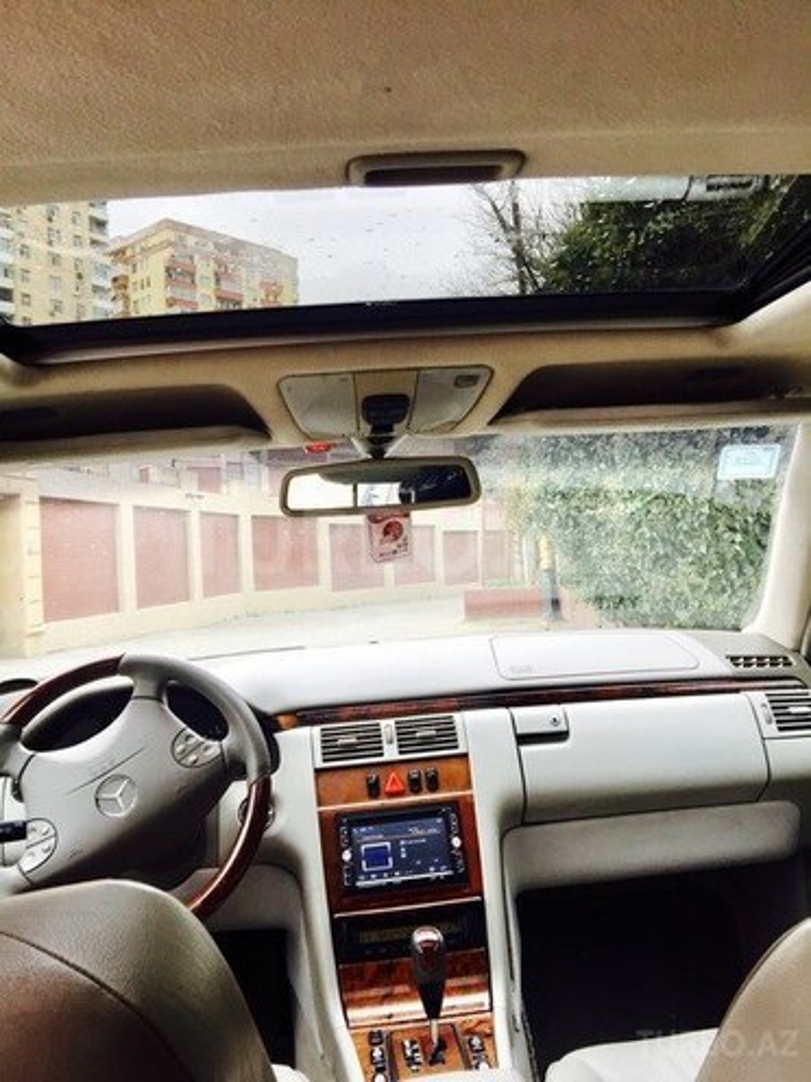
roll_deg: +2.2
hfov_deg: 48.2
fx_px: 906
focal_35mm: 29
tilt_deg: +0.3
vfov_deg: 61.7
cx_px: 406
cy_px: 541
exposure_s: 1/50
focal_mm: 4.15
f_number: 2.2
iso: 32
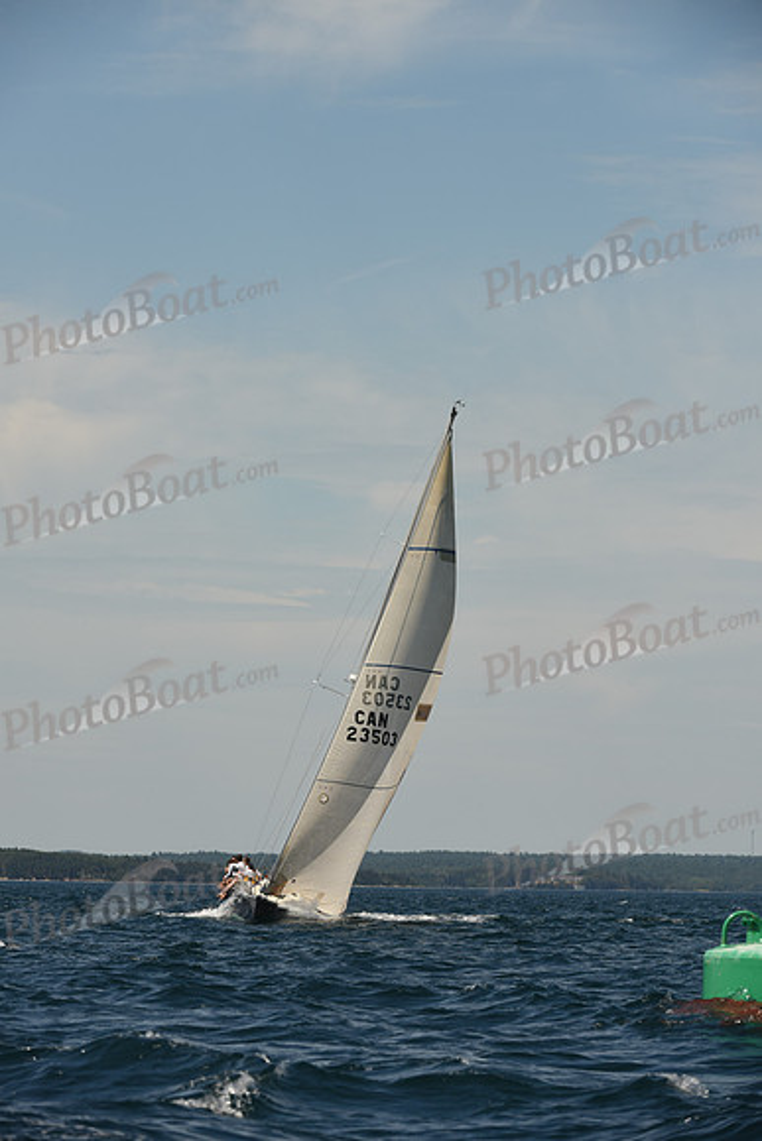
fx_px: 6346
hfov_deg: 6.9
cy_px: 570
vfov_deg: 10.3
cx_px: 381
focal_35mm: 200
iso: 250
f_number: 7.1
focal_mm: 200
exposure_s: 1/1000
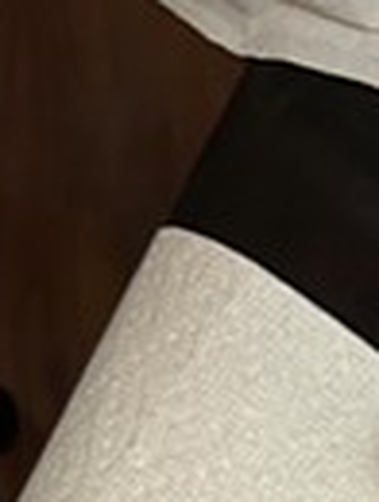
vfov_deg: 16.7
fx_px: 1397
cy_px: 919
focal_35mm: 96
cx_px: 650
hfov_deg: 14.0
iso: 160
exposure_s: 1/60
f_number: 1.5
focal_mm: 5.7
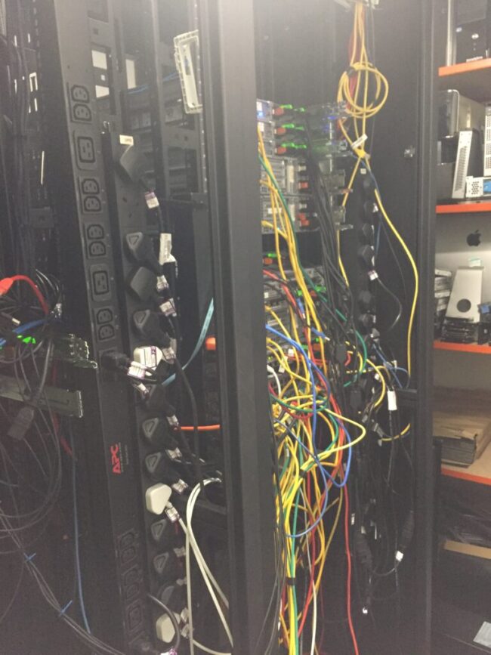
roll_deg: +1.6
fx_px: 549
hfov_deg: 48.2
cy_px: 328
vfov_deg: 61.7
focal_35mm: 29
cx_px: 246
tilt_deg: -9.7
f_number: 2.2
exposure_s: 1/17
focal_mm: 4.15
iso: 320
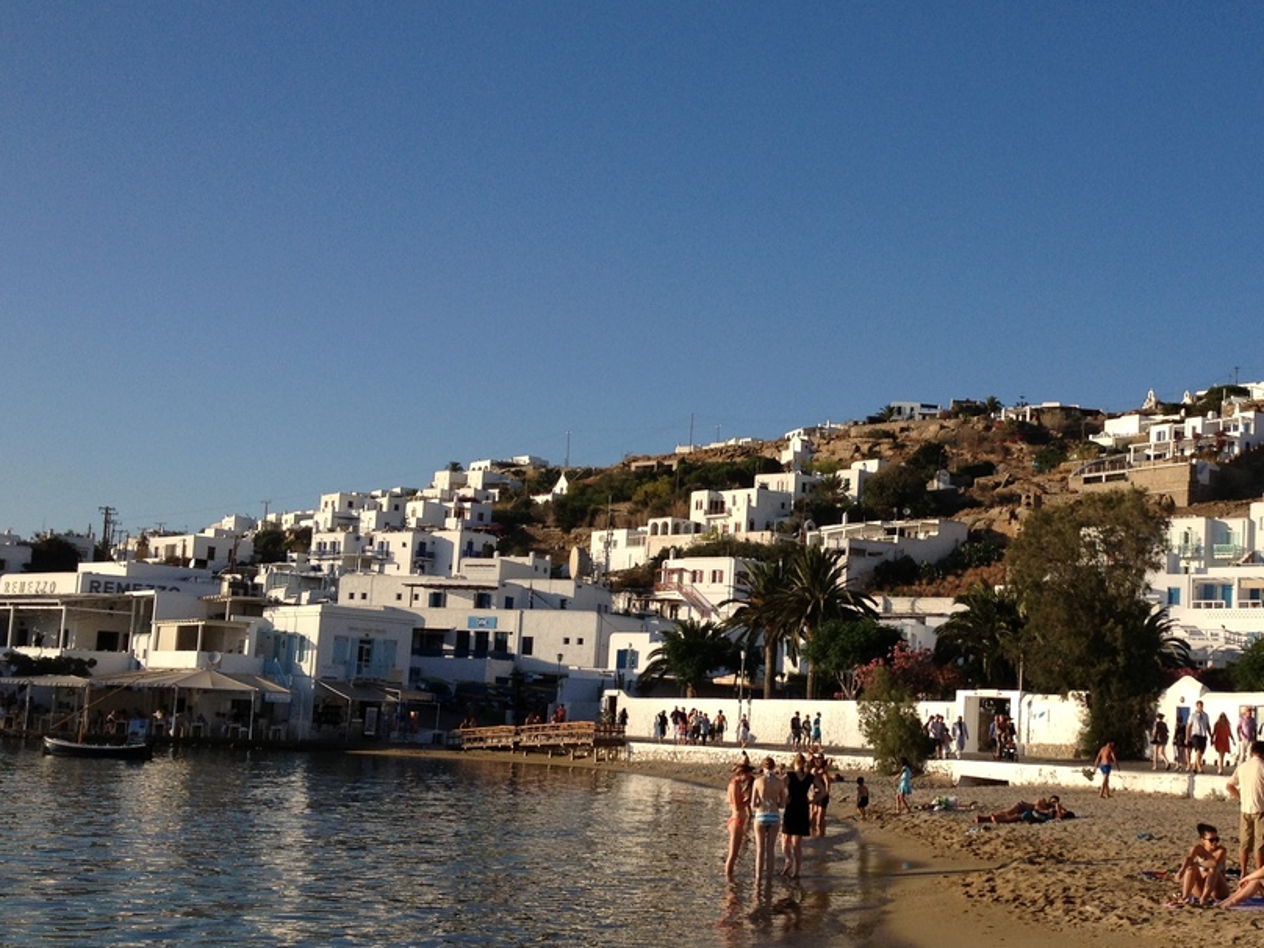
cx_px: 910
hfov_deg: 36.2
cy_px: 552
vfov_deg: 28.0
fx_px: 1899
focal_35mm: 52
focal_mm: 4.28
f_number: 2.4
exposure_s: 1/1842
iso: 50
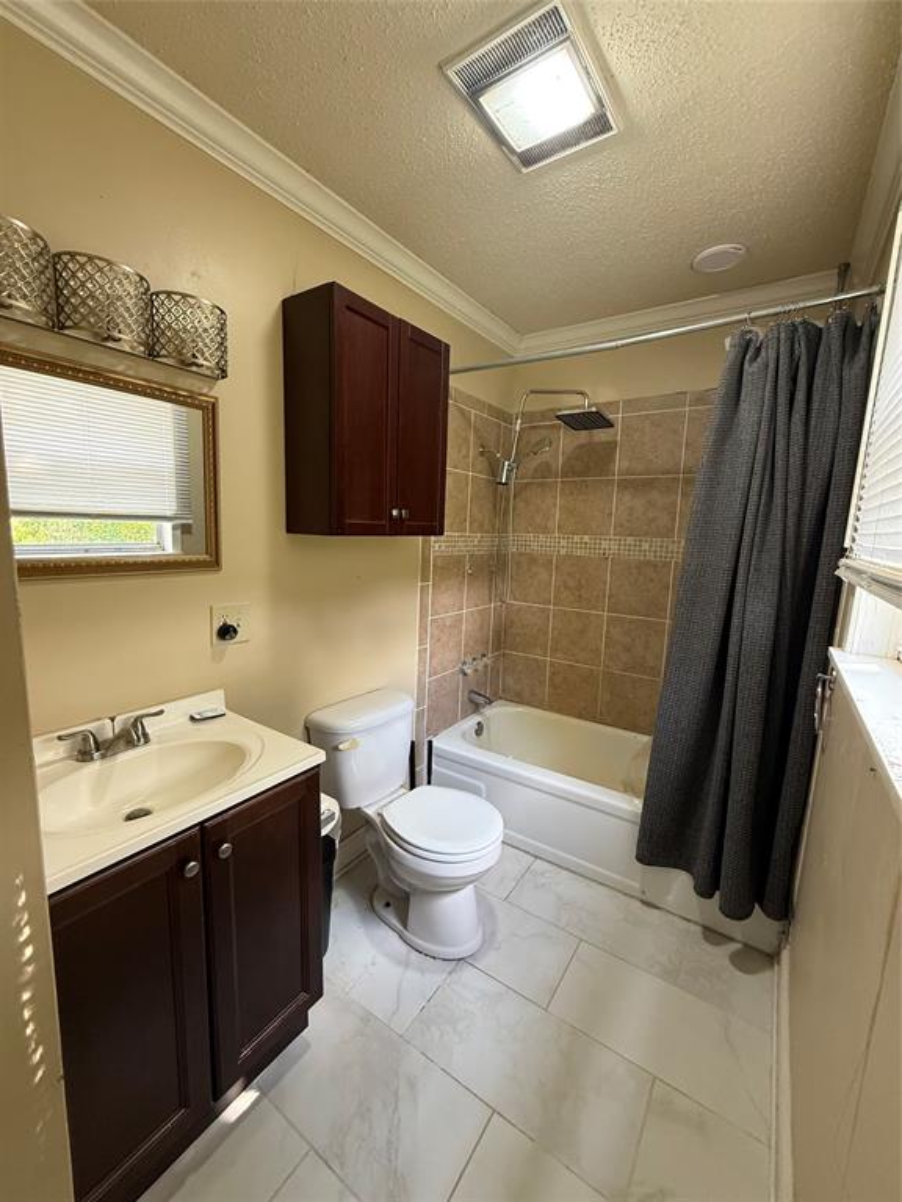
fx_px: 486
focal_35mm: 14
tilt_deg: -9.0
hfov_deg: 85.7
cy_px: 601
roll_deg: -2.0
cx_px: 451
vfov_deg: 102.1
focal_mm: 2.22
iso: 250
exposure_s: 1/60
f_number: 2.2
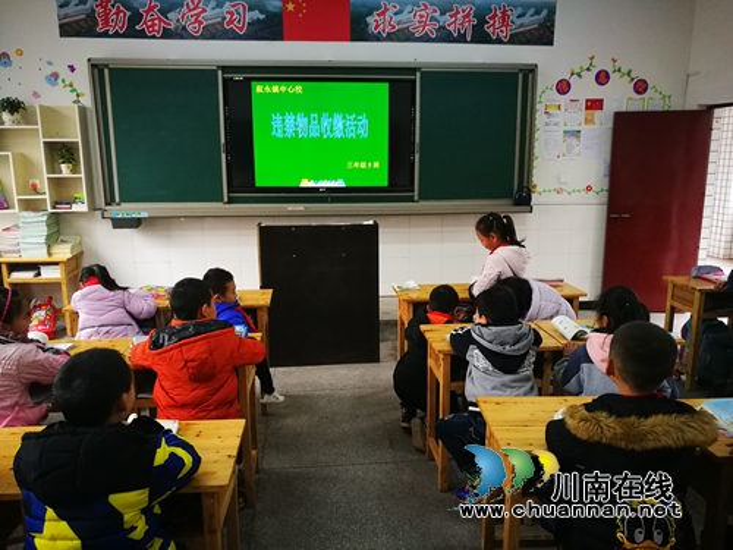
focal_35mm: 27
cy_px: 275
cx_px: 366
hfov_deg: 65.3
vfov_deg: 51.4
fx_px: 572
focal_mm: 4.5
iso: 320
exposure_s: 1/33.3
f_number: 2.2
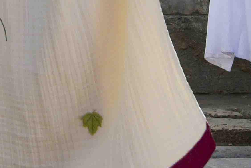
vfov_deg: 9.9
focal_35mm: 117
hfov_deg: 15.8
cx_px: -142
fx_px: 816
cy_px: -267
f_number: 4
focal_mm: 16
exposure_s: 1/4000
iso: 640
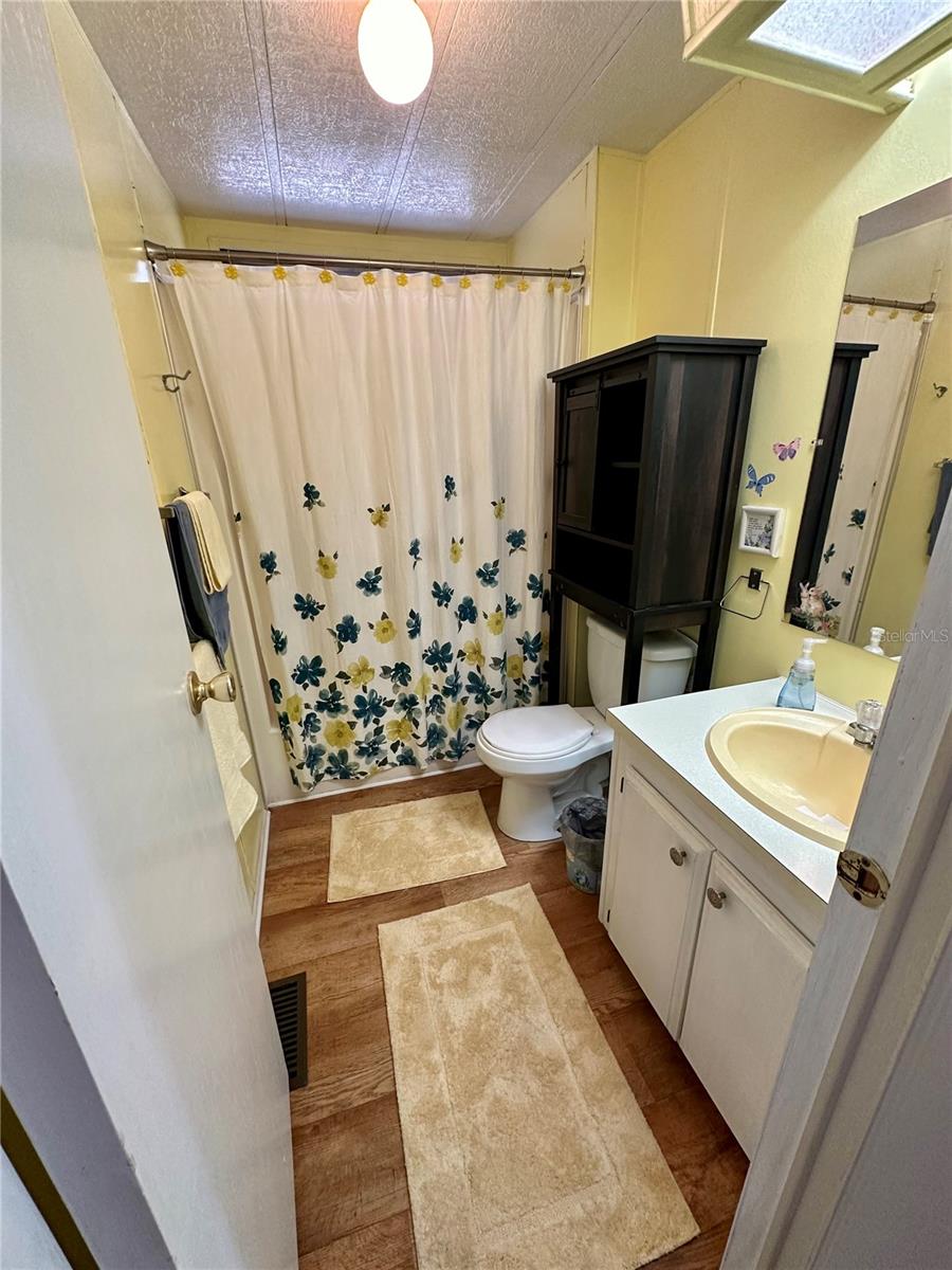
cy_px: 635
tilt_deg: -19.1
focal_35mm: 14
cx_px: 476
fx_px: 513
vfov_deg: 102.1
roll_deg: +1.0
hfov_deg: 85.7
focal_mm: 2.22
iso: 250
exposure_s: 1/60
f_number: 2.2
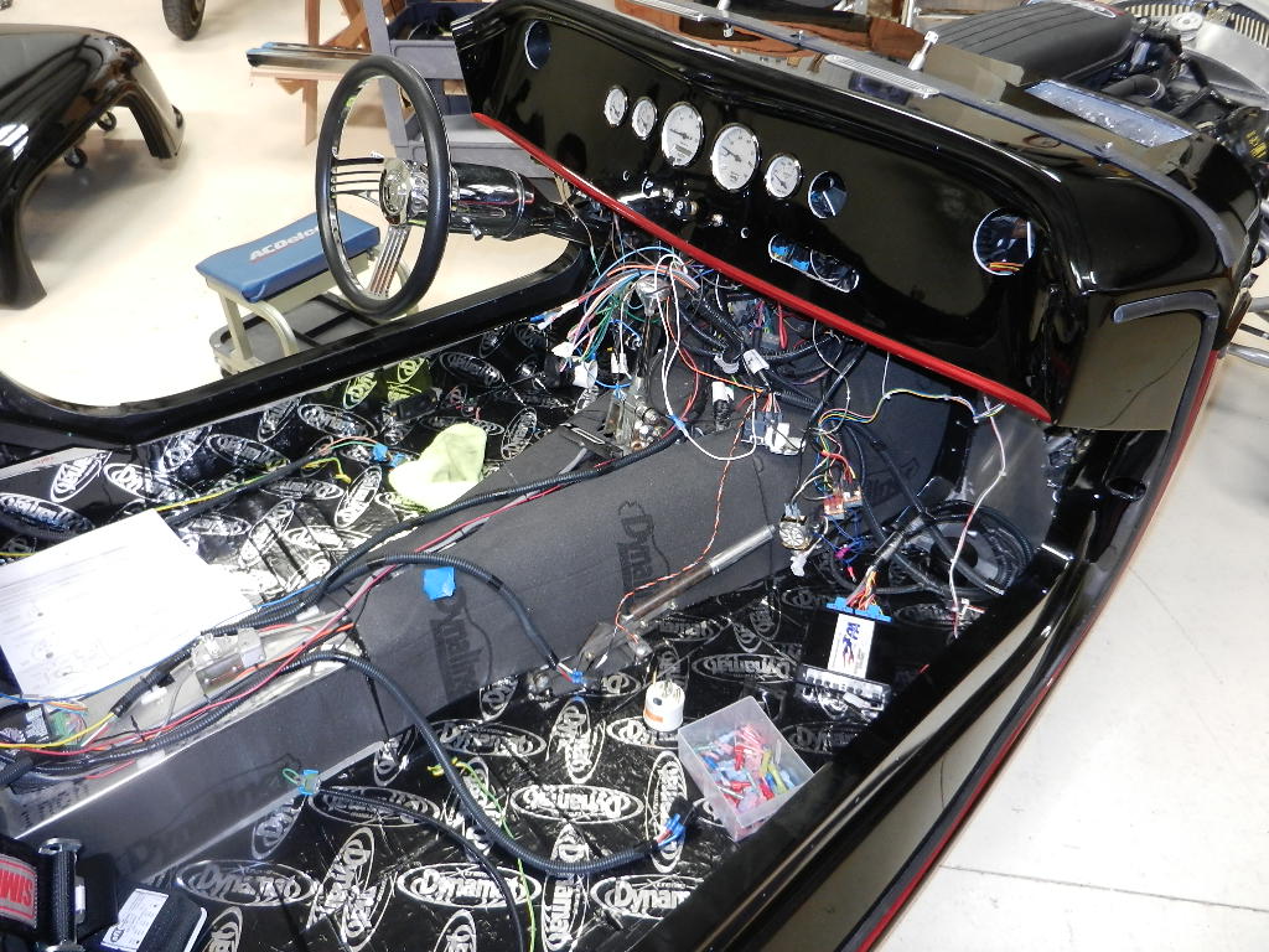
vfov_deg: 54.9
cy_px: 476
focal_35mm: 25
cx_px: 634
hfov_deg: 69.4
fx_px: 916
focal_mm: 4.5
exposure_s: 1/30
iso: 200
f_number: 3.5
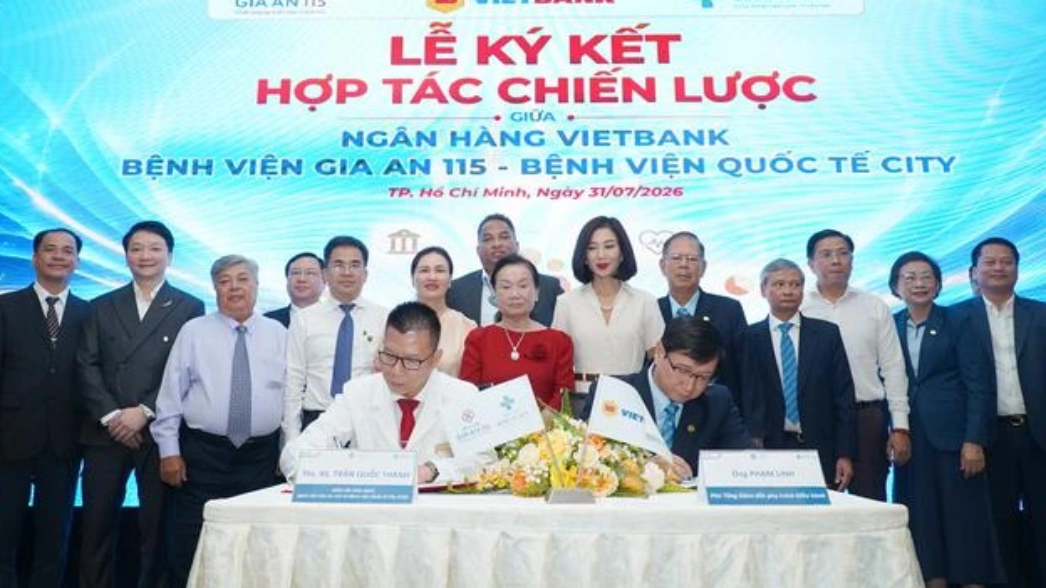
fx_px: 804
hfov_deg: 66.1
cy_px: 235
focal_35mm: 29
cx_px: 511
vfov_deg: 40.0
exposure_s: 1/200
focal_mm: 18
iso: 1000
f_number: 5
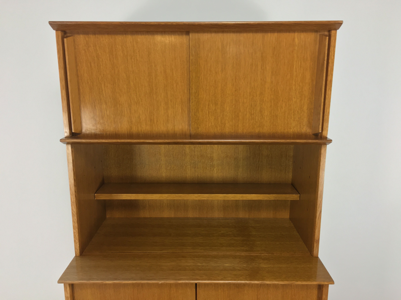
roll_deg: -0.1
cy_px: 150
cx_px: 200
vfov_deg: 48.2
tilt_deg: -11.4
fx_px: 336
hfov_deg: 61.7
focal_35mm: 29
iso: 50
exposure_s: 1/30
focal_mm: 4.15
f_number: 2.2
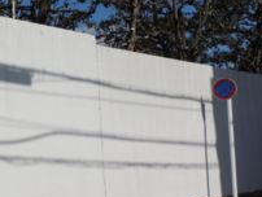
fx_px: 432
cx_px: -42
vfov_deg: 25.7
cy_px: 84
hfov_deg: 29.6
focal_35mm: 57
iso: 100
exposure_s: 1/1600
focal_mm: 4.3
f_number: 4.7
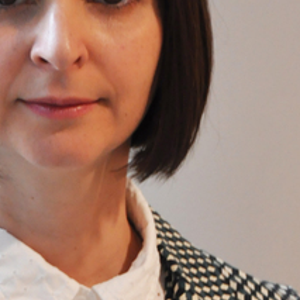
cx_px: 70
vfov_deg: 8.1
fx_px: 2118
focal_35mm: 216
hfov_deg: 8.1
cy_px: 258
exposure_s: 1/10
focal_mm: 40
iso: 800
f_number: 4.5
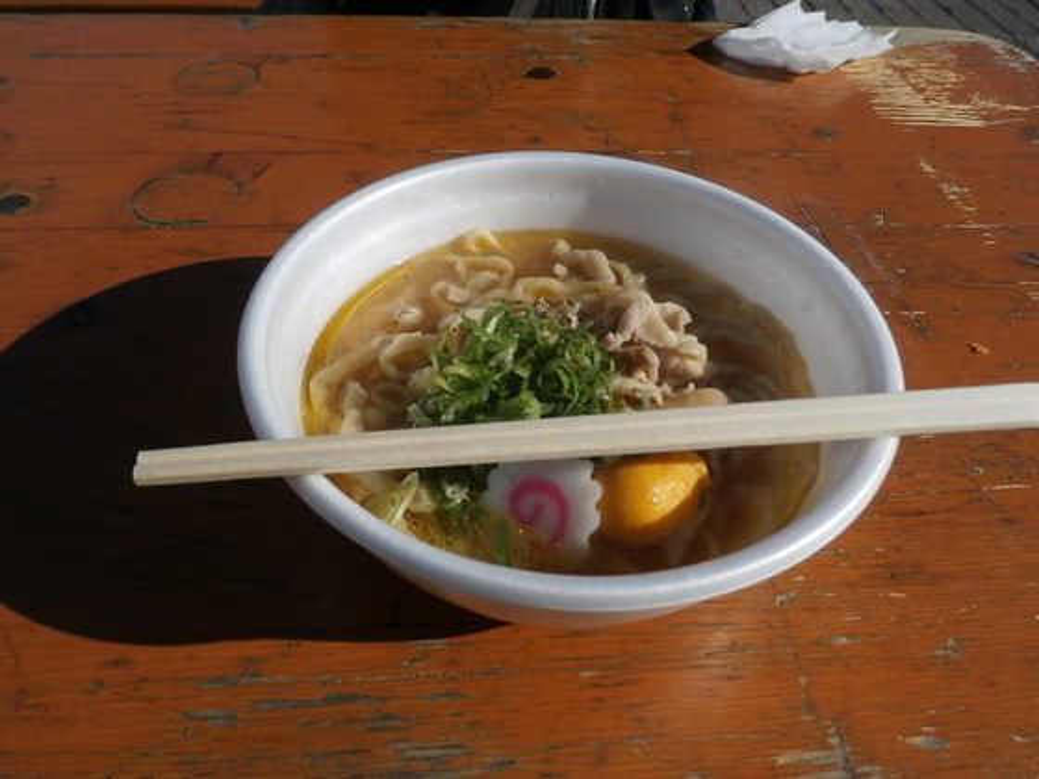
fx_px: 750
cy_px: 390
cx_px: 520
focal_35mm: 25
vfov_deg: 54.9
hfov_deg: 69.4
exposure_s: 1/1250
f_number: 8.7
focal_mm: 4.5
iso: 250
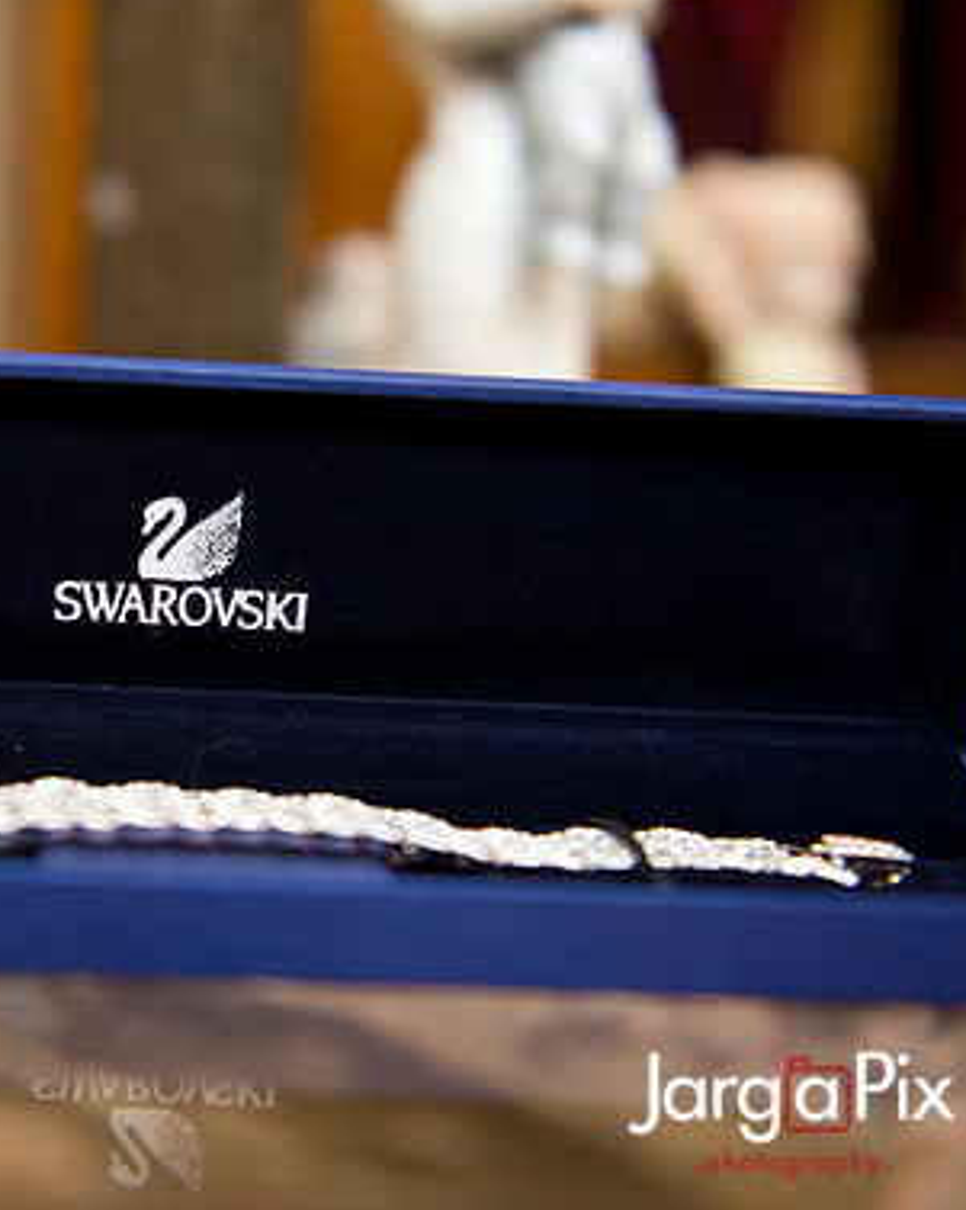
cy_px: 603
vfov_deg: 36.0
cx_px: 135
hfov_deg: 28.2
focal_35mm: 52
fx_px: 1861
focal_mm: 36
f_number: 2.8
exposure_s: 1/125
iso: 1600
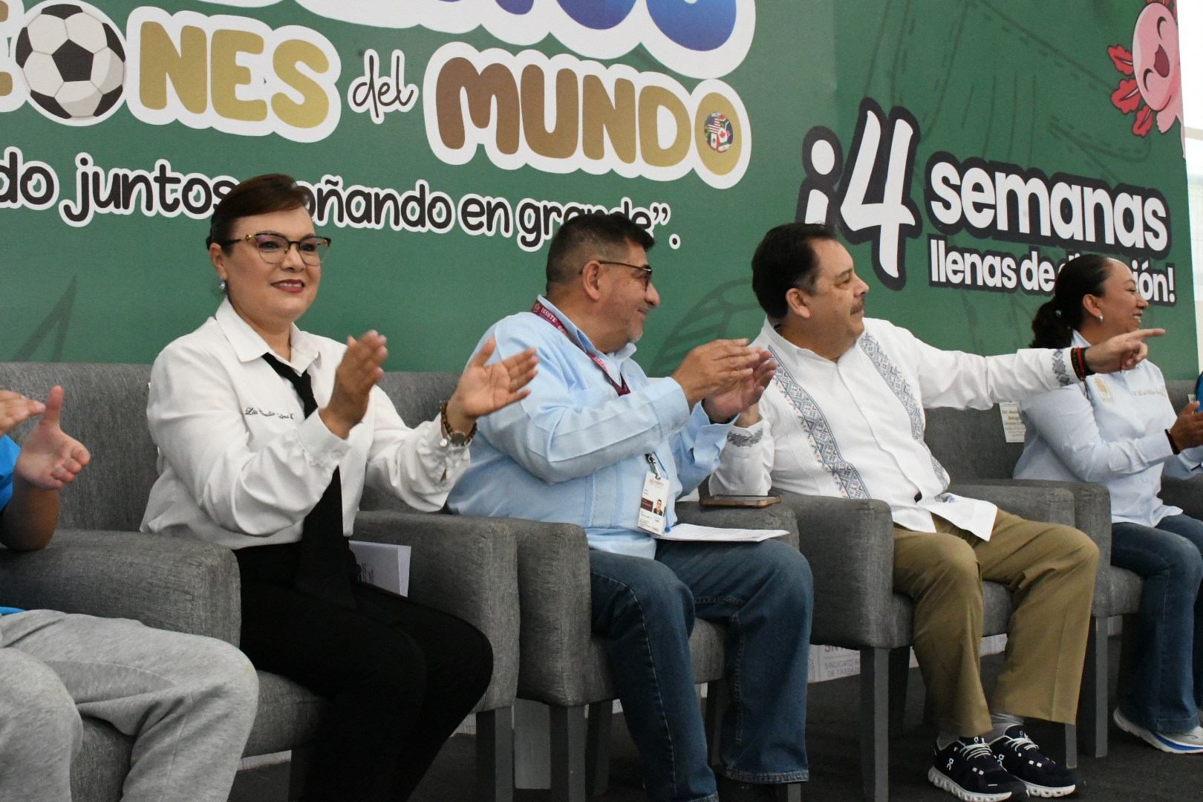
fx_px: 1704
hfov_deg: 38.9
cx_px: 602
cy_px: 401
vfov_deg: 26.5
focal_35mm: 51
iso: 12800
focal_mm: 34
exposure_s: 1/200
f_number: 18
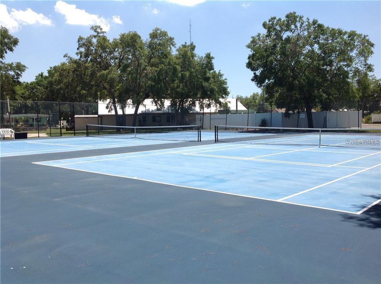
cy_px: 142
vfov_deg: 40.6
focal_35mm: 35
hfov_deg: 52.7
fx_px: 385
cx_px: 190
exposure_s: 1/1890
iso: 50
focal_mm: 4.28
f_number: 2.4
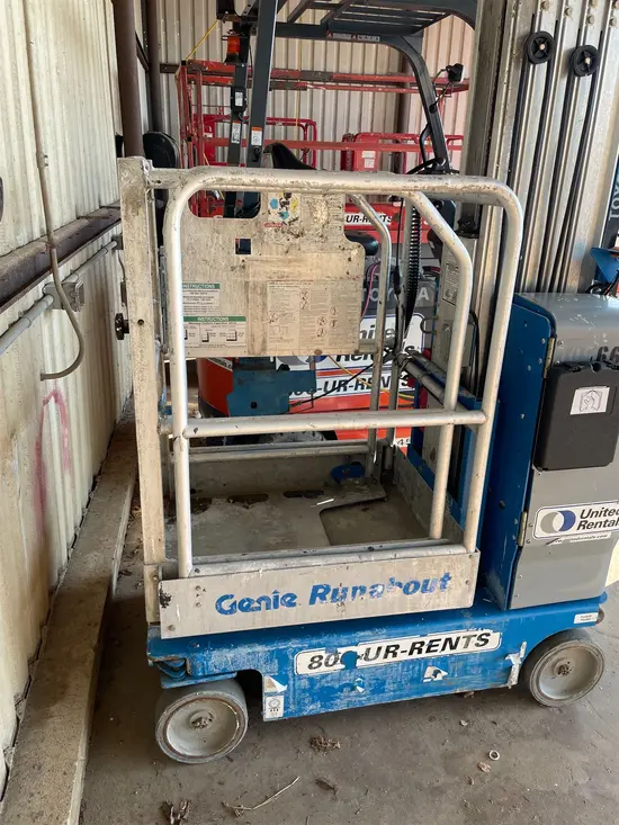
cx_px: 310
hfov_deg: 53.1
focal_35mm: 26
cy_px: 412
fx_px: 620
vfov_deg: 67.3
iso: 50
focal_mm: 4.2
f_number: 1.6
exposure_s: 1/460
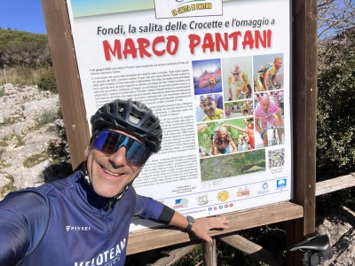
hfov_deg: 73.9
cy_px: 133
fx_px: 236
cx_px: 178
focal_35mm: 23
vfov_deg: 58.9
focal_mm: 2.71
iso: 32
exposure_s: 1/1739
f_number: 2.2
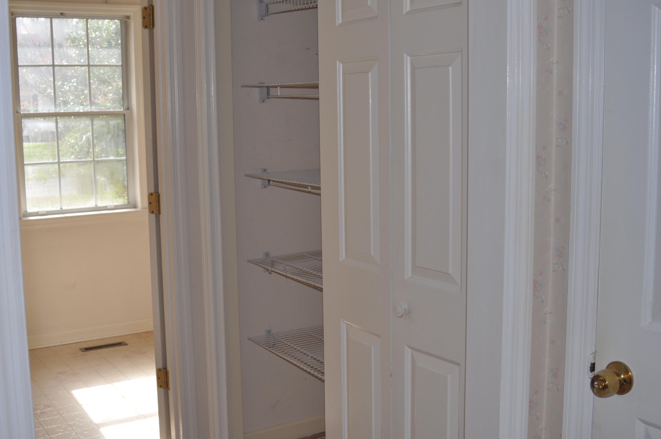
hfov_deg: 46.5
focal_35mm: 42
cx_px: 330
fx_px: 770
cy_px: 220
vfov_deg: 31.8
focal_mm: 28
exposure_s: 1/200
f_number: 5
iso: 200
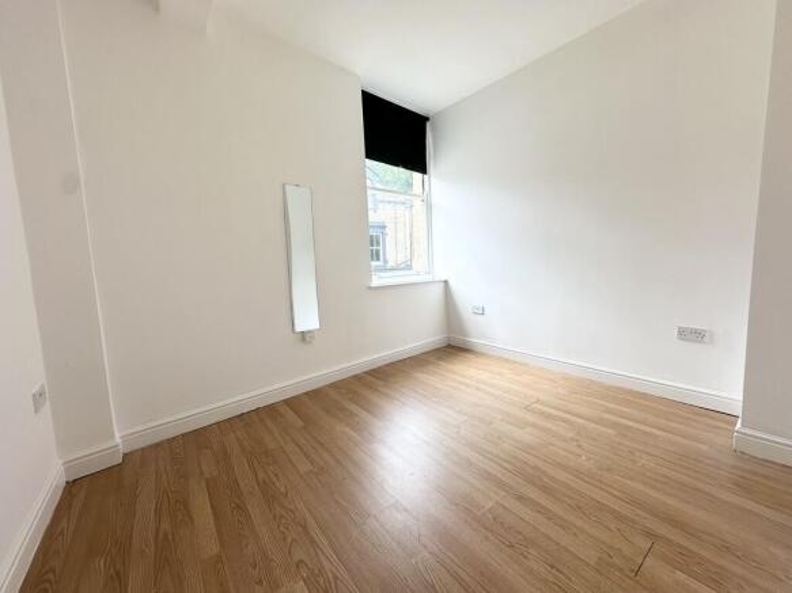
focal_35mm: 14
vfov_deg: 85.7
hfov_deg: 102.1
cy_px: 296
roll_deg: +1.7
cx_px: 396
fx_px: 320
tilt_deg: -5.7
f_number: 2.2
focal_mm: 2.22
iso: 40
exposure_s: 1/139
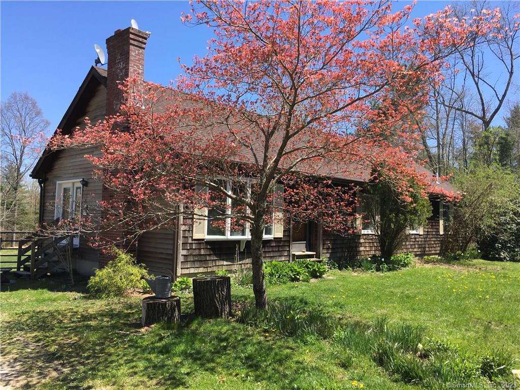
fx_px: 436
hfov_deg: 61.7
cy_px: 195
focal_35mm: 29
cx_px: 260
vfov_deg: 48.2
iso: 25
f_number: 2.2
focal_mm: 4.15
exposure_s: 1/810
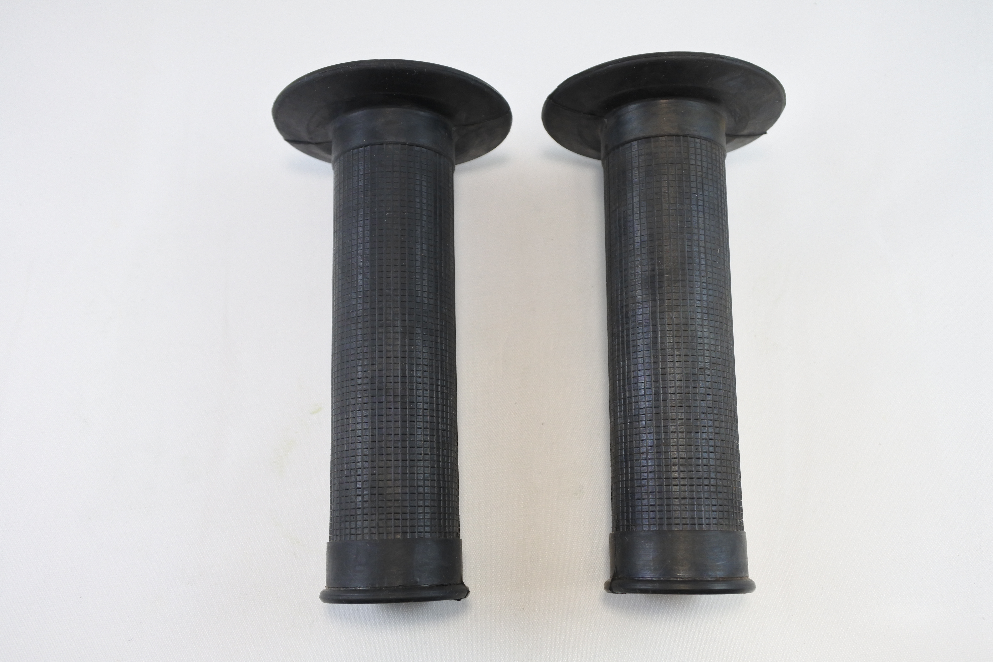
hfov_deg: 55.8
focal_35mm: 34
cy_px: 331
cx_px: 496
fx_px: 938
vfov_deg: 38.9
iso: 400
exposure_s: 1/125
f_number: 4
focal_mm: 12.8
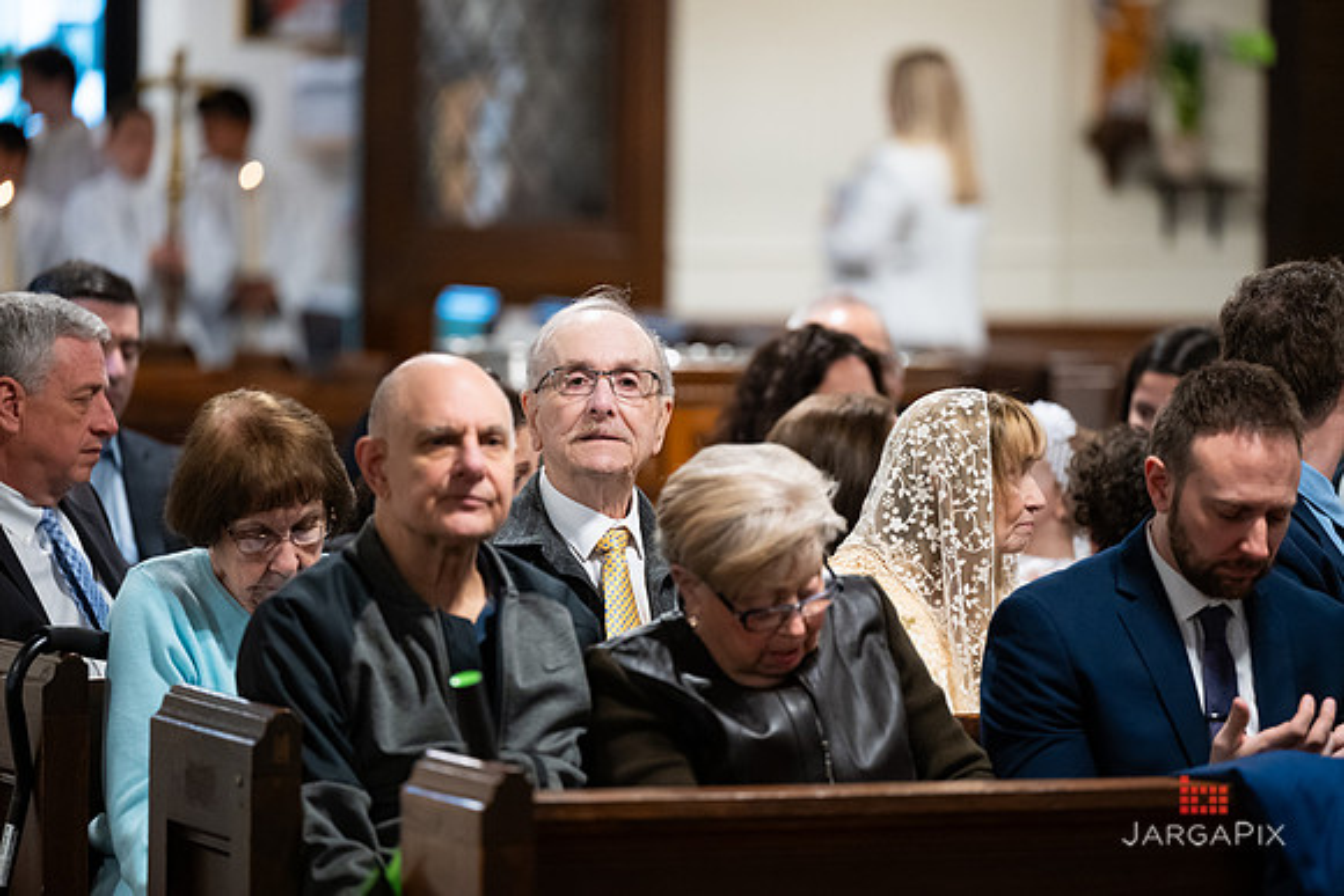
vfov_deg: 6.7
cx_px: 672
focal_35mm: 206
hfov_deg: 10.0
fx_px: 7697
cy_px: 448
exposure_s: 1/160
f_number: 3.2
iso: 3200
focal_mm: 200
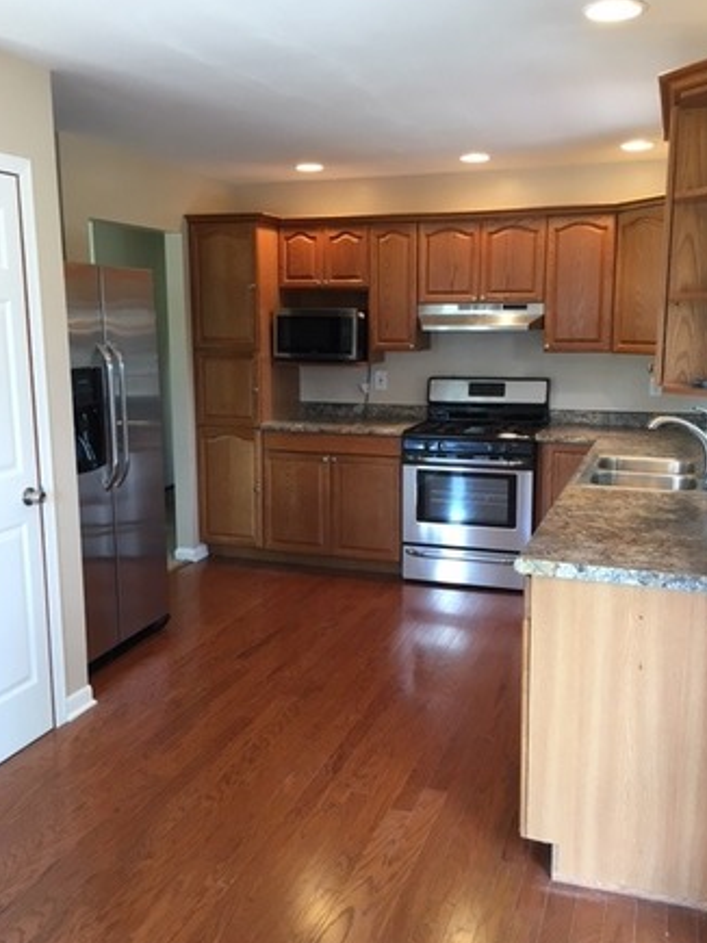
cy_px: 457
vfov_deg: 56.8
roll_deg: +1.2
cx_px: 364
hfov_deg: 44.1
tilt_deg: -9.4
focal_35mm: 32
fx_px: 872
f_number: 2.2
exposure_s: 1/30
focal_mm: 4.15
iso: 64
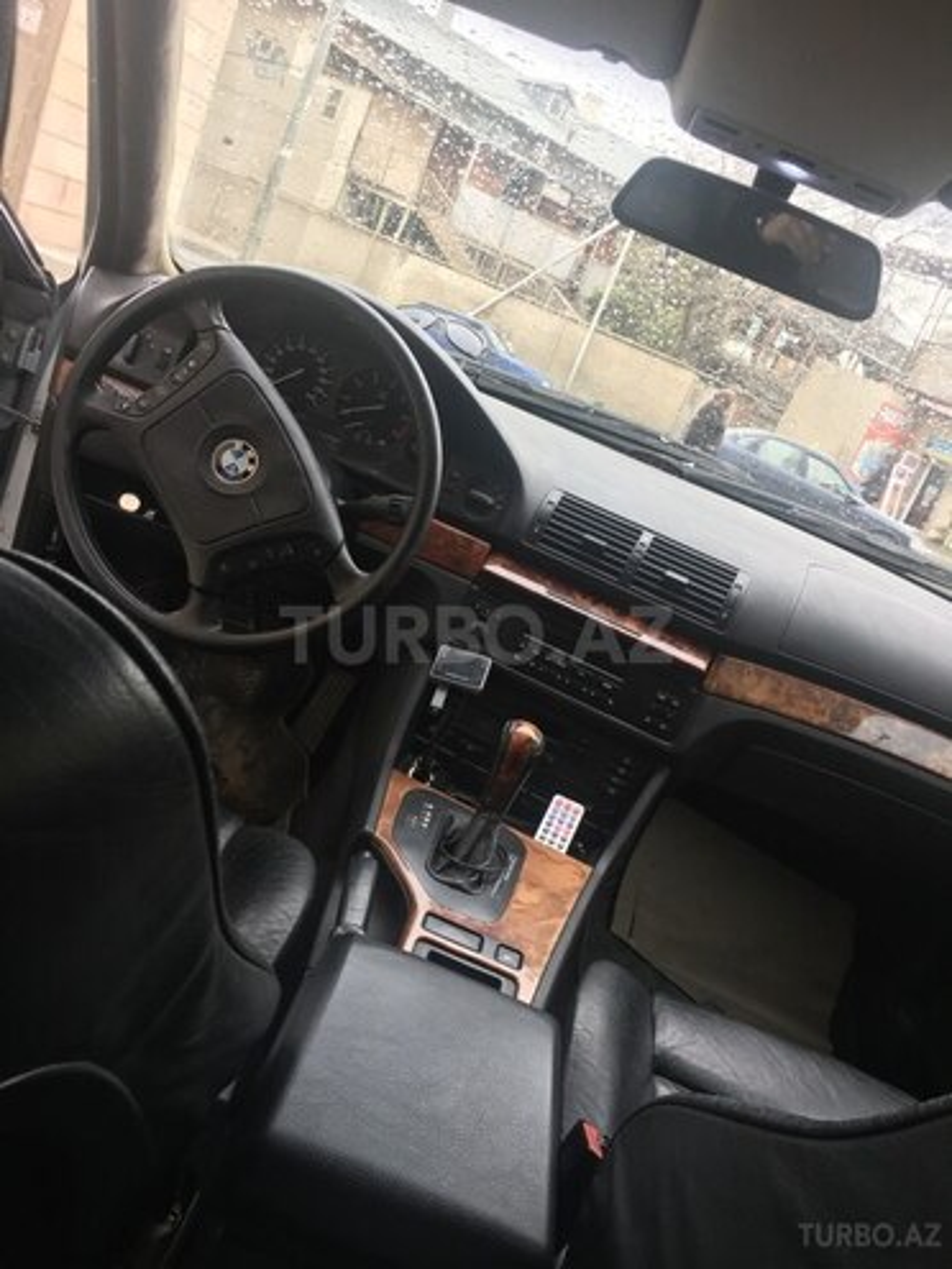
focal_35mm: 29
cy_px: 634
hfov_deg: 48.2
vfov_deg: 61.7
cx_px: 476
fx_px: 1063
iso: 40
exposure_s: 1/100
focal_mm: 4.15
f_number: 2.2
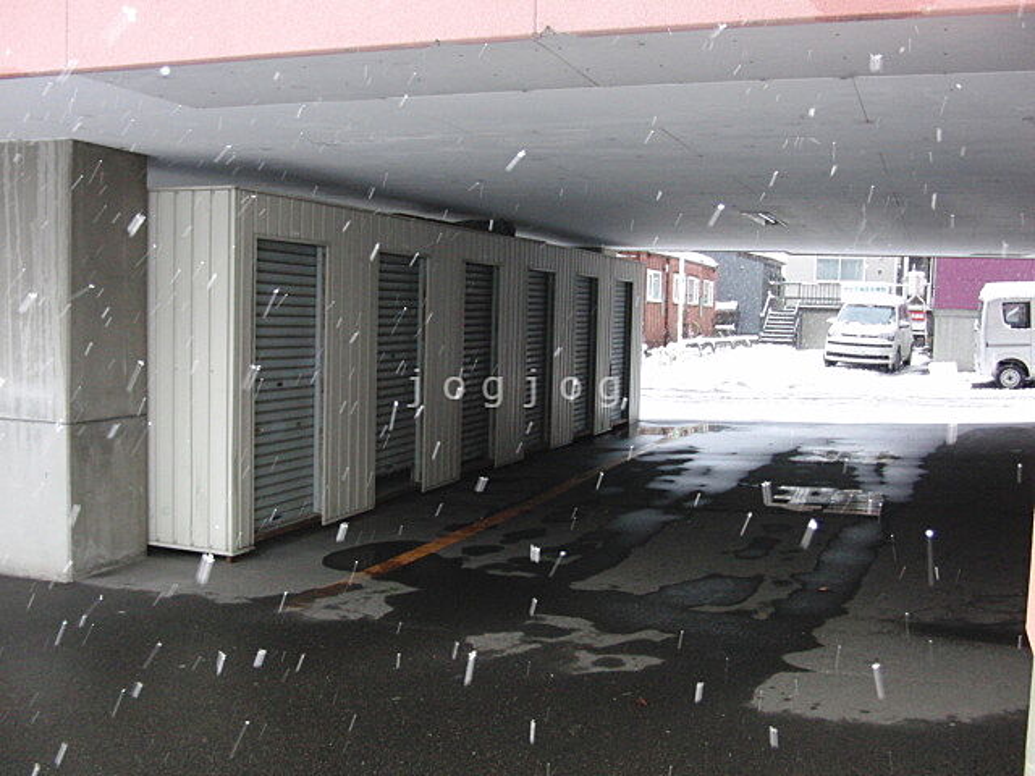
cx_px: 518
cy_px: 388
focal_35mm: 37
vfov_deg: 38.7
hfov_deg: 50.1
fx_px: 1106
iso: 400
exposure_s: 1/60
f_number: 3.6
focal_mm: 6.42
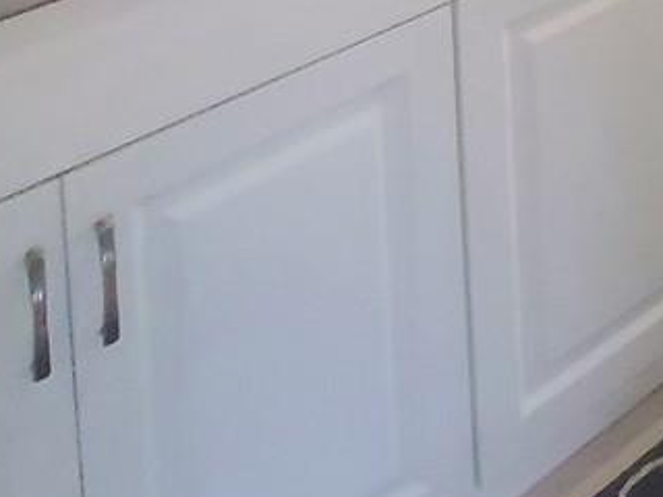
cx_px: 968
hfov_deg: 24.1
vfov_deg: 15.5
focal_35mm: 65
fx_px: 1245
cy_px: -617
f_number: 2.2
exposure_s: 1/60
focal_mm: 1.8
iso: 400
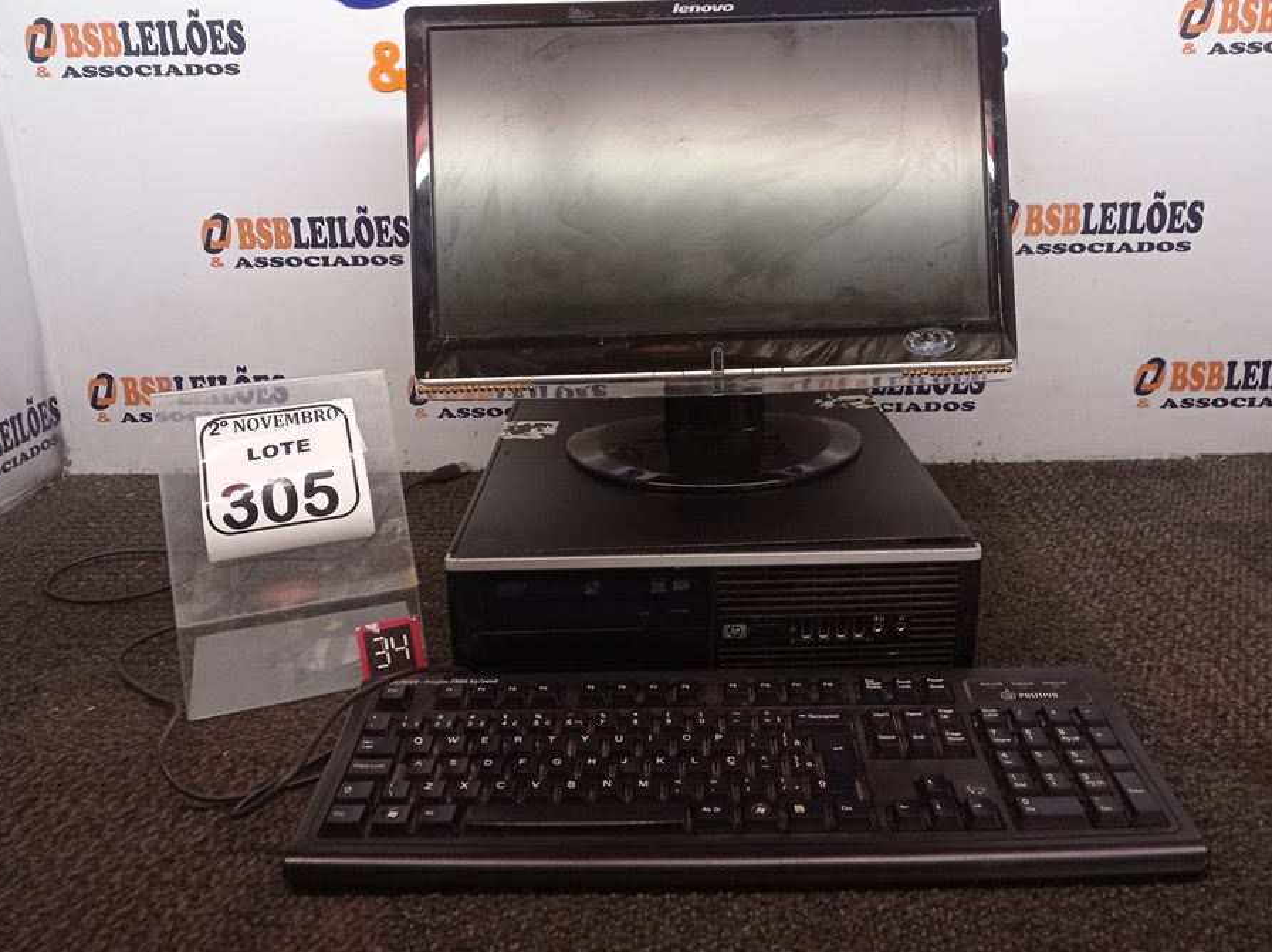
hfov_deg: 56.9
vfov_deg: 44.0
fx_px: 1175
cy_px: 431
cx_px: 660
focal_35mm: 32
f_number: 1.79
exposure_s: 1/60
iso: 197
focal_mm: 4.7
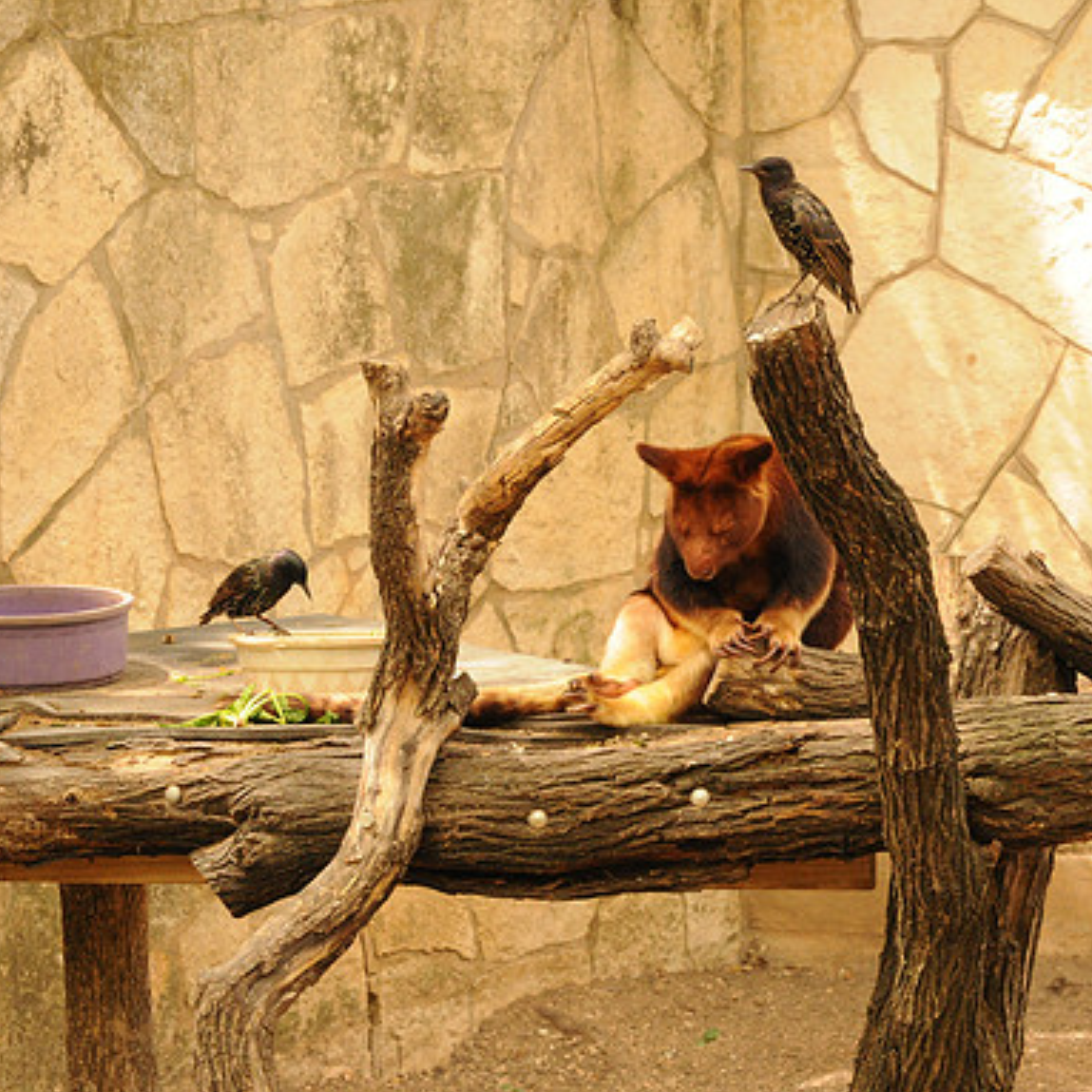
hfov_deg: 12.9
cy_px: 546
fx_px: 4818
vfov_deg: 12.9
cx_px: 741
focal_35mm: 135
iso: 1600
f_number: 11
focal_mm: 70
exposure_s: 1/200
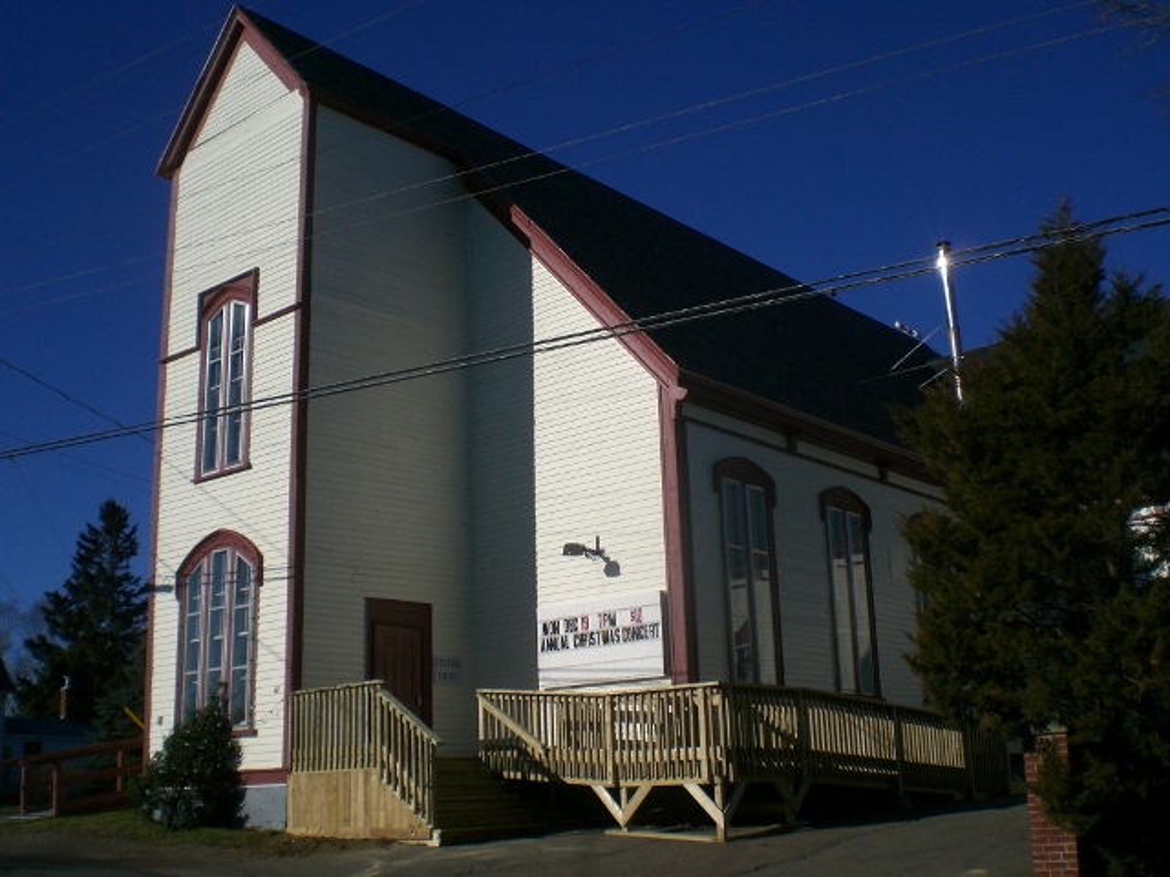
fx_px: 1284
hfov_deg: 49.0
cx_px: 585
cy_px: 438
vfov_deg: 37.7
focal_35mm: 38
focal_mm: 6.3
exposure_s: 1/1600
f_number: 4.4
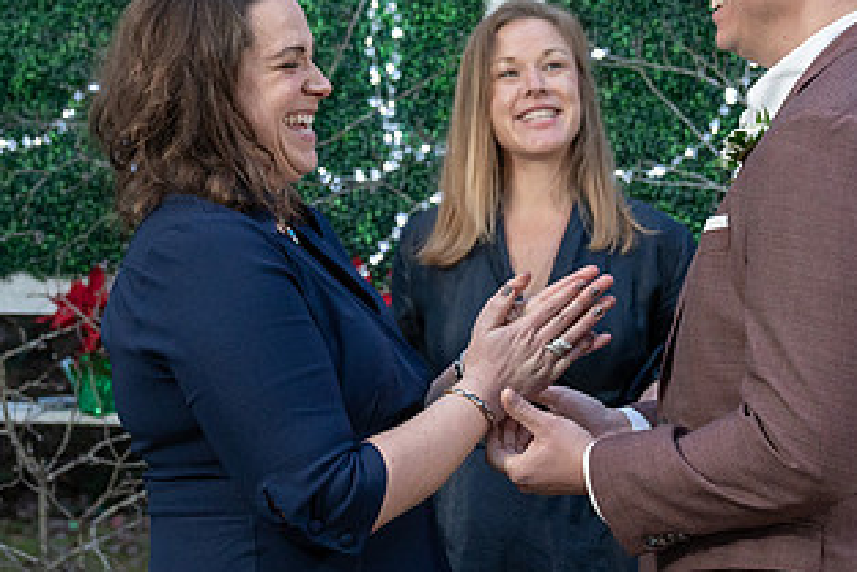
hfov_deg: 23.4
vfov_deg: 15.7
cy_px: 266
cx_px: 416
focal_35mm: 87
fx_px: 2072
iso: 2000
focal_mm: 39
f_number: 3.5
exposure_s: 1/100
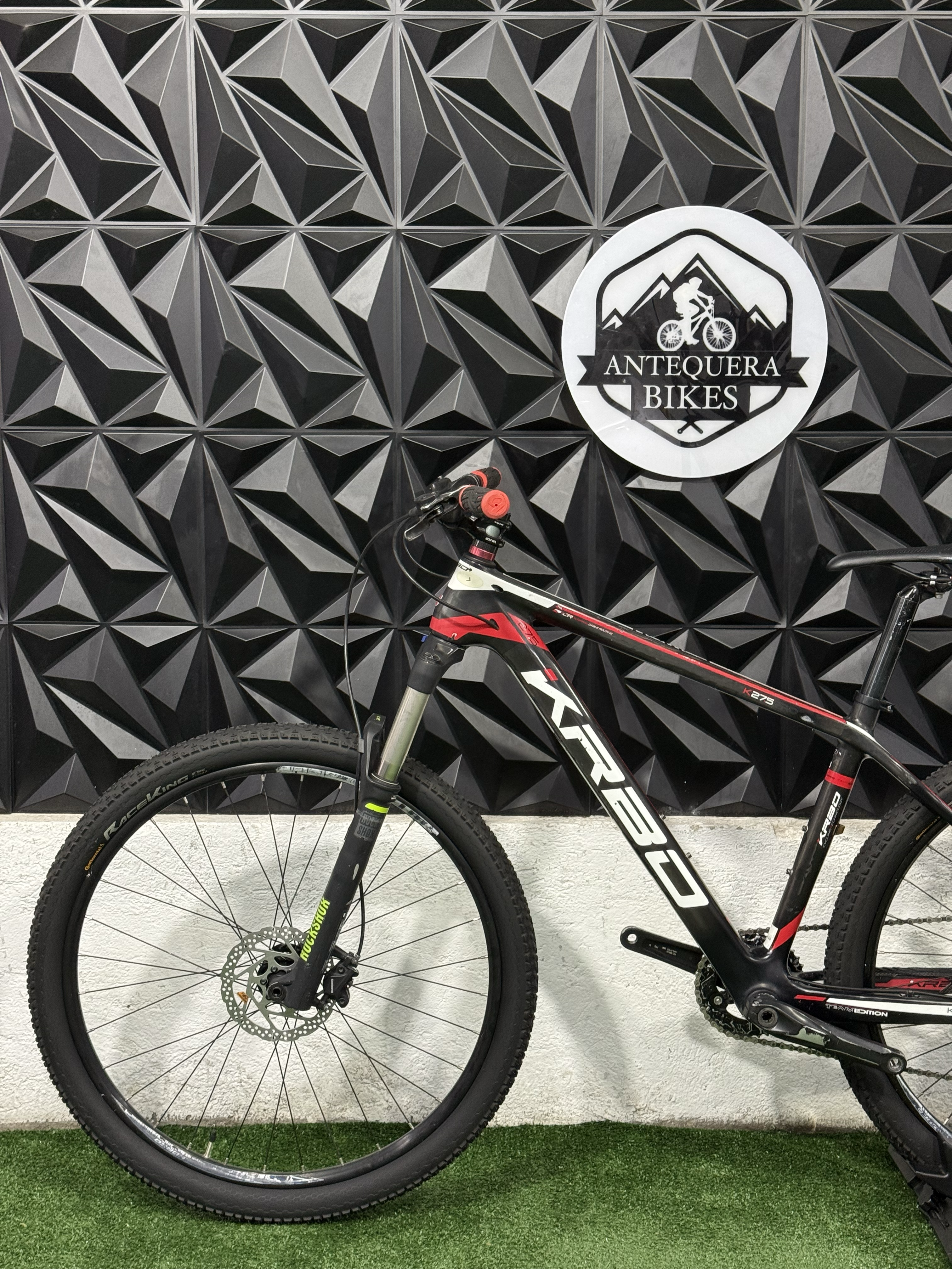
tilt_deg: -7.8
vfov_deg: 39.7
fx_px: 1760
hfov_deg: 30.3
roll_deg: -1.0
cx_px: 476
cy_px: 634
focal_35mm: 48
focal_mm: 6.76
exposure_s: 1/60
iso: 125
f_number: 1.78
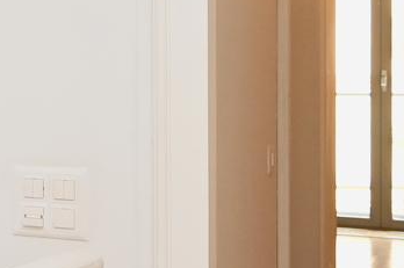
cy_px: 46
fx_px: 1154
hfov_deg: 14.2
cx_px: -542
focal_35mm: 103
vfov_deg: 13.2
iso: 200
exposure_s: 1/60
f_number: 4
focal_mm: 14
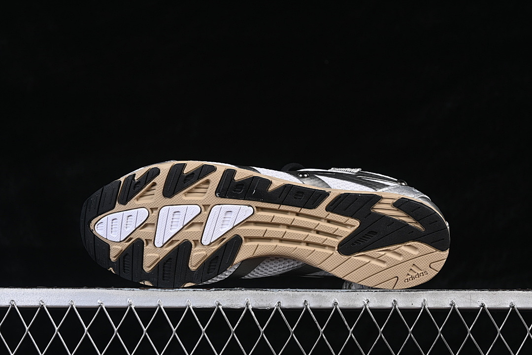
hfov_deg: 27.0
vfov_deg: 18.2
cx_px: 266
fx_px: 1108
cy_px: 178
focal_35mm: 75
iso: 160
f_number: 7.1
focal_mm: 50
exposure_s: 1/80
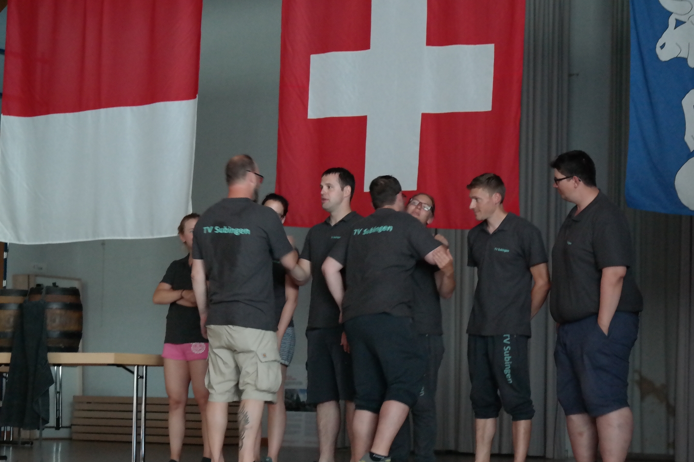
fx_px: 1754
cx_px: 358
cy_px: 266
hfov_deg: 22.4
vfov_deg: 15.0
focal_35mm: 91
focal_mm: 50
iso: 3200
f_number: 4
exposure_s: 1/15
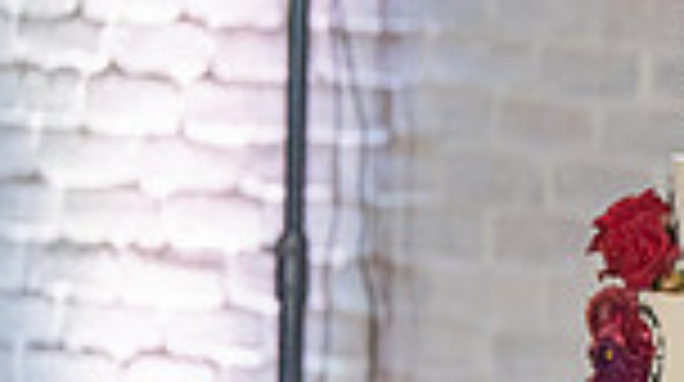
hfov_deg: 2.7
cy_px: 173
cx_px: 1148
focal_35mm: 801
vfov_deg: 1.5
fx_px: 14507
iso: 1600
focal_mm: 200
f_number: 2.8
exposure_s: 1/320
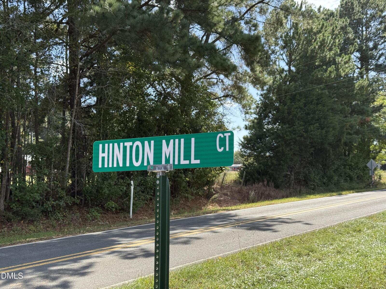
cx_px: 193
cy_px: 144
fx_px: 535
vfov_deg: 30.3
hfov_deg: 39.7
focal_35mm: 48
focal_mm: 6.76
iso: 100
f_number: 1.78
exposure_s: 1/1377
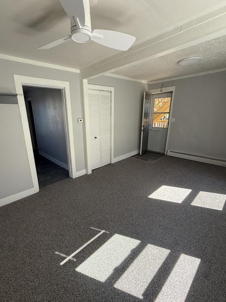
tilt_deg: -16.8
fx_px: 139
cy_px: 156
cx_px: 98
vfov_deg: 94.5
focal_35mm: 16
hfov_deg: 77.6
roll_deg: +0.9
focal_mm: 2.22
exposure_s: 1/99
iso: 80
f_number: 2.2
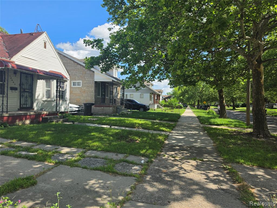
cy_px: 104
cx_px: 138
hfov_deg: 73.9
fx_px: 184
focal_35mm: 23
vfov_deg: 58.9
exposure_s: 1/5445
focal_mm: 6.5
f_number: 1.4
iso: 64
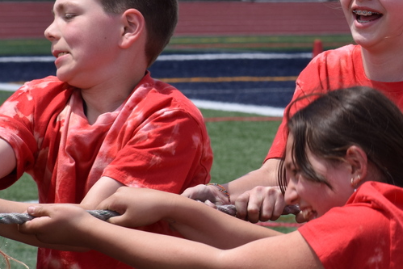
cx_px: 359
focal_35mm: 400
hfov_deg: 5.1
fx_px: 4479
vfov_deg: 3.4
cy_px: 42
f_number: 13
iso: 100
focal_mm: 130
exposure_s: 1/160
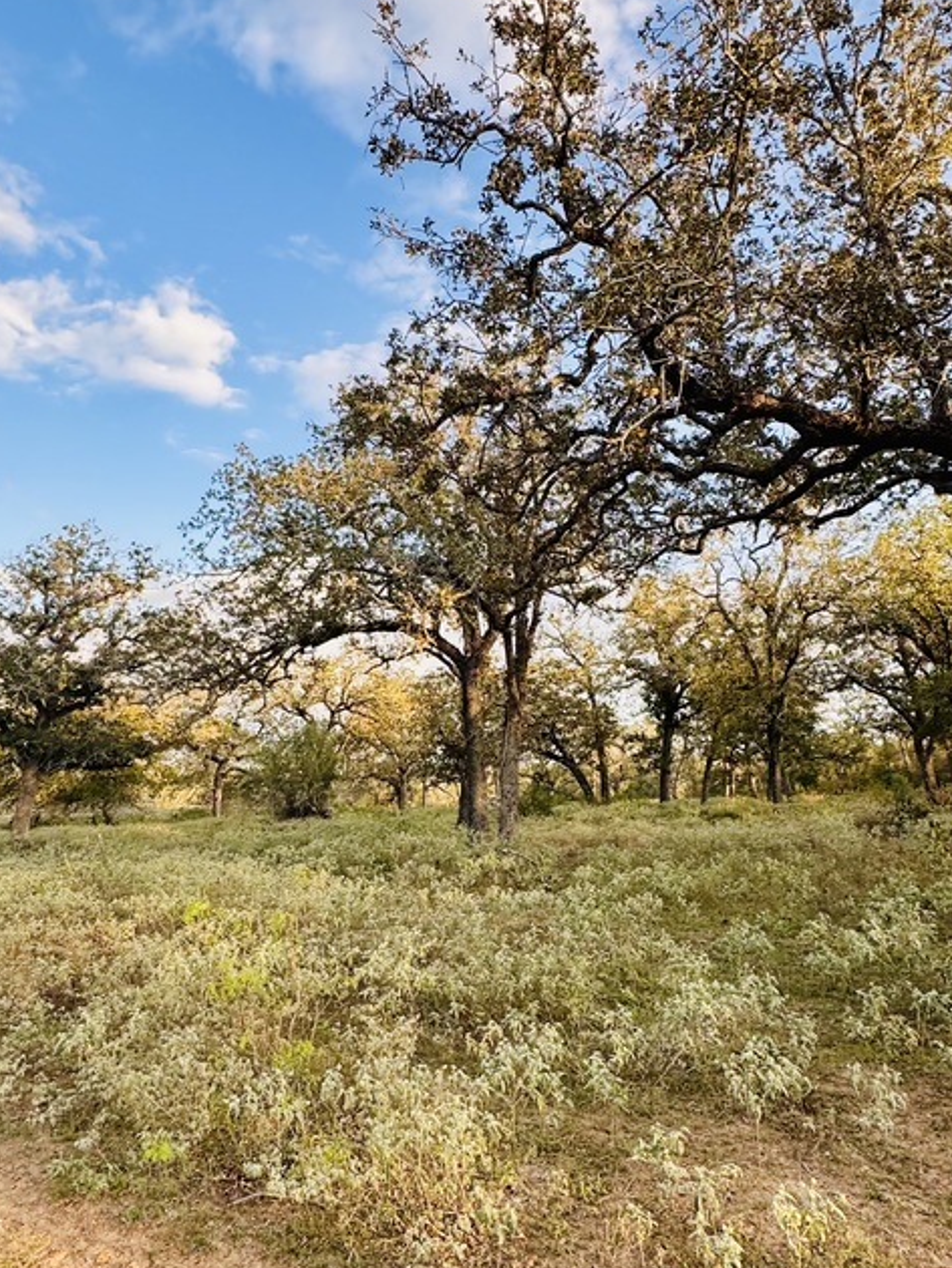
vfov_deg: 71.6
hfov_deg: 56.8
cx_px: 449
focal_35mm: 24
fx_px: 879
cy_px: 642
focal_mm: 2.22
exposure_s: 1/351
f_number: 2.2
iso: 40
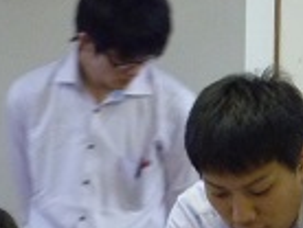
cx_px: 149
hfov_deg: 5.9
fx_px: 2920
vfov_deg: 4.5
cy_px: 300
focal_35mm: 333
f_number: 4.2
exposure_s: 1/25
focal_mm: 13.7
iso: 400
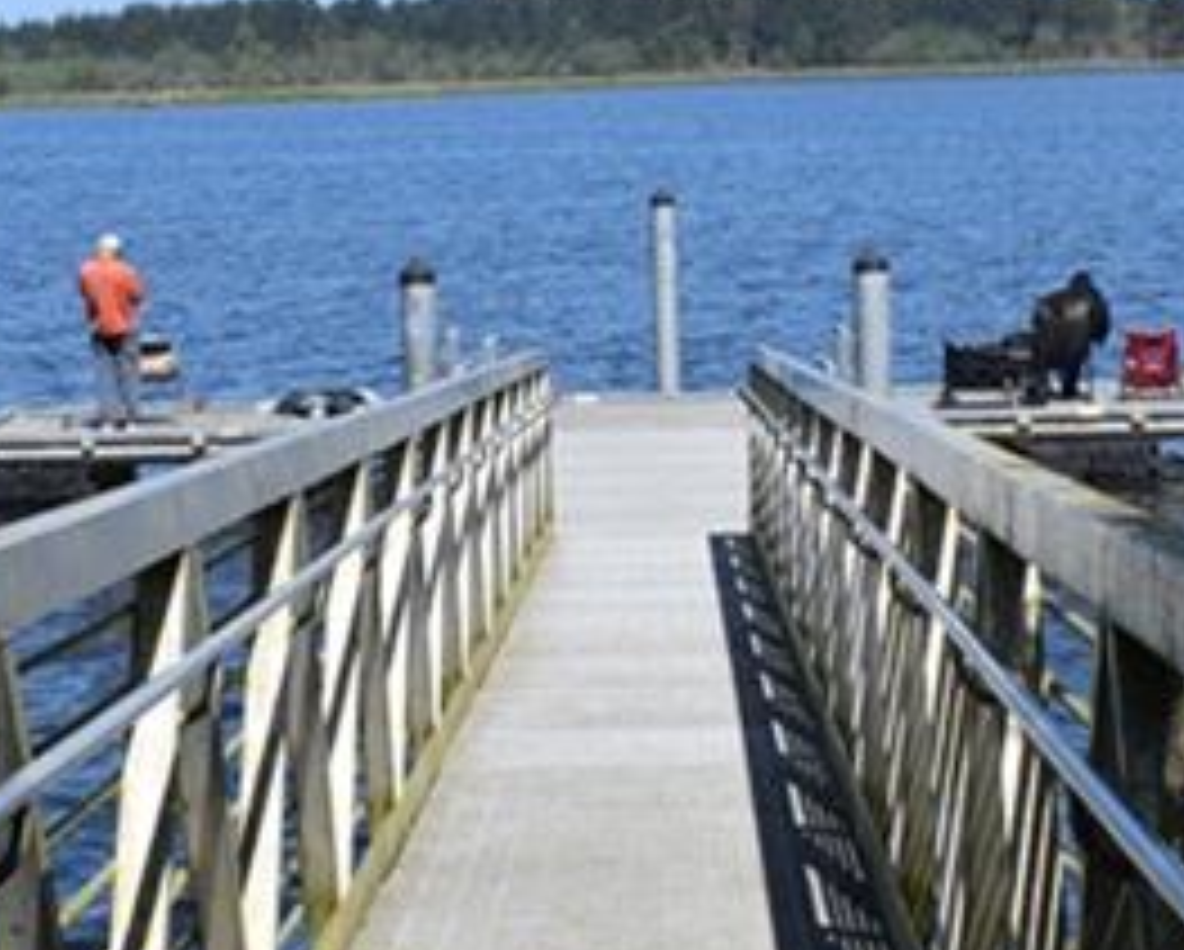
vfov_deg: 19.9
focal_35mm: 77
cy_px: 556
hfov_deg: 24.7
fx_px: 2701
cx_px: 441
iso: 200
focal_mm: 18
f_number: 9
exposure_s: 1/320
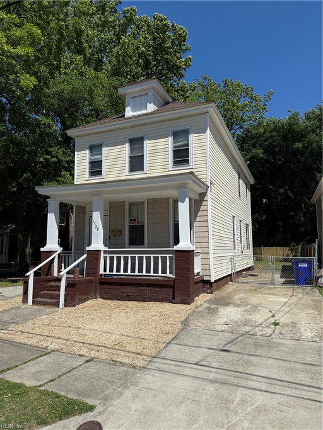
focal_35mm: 24
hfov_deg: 56.8
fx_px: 299
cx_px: 162
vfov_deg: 71.6
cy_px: 215
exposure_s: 1/7353
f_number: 1.78
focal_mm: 6.76
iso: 80
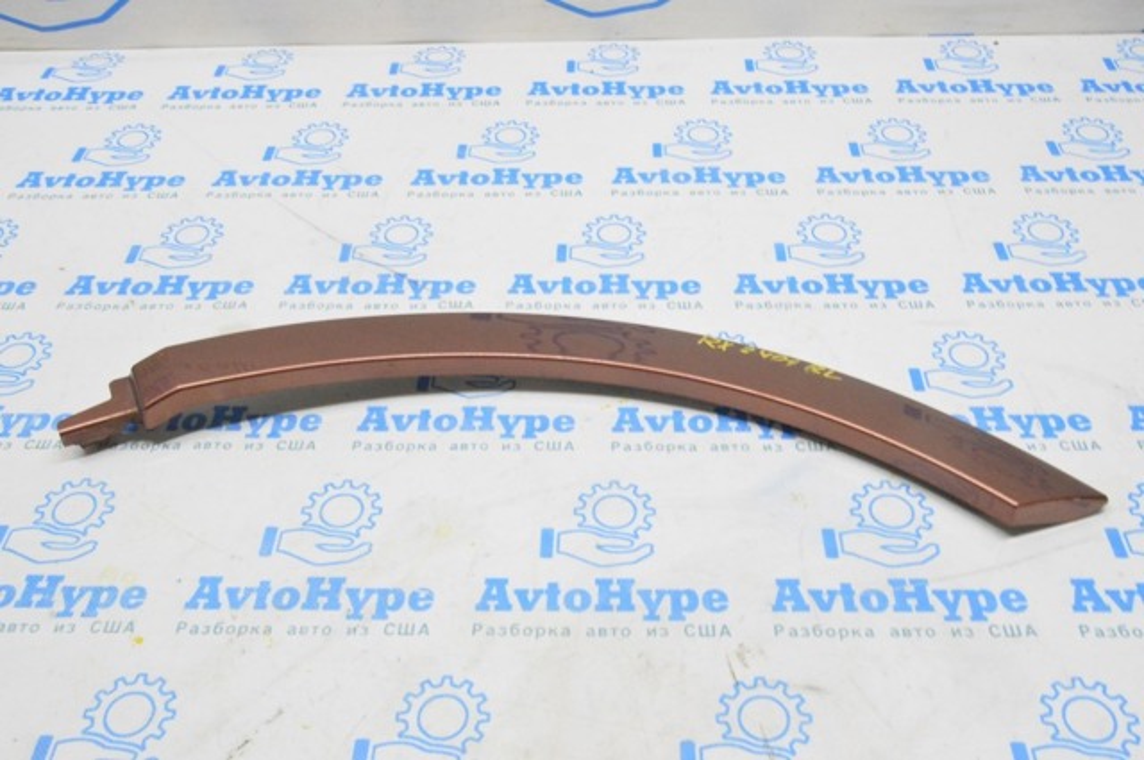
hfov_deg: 55.2
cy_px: 380
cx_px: 572
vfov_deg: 38.3
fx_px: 1095
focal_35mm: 34
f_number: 20
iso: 6400
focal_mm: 23
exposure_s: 1/20
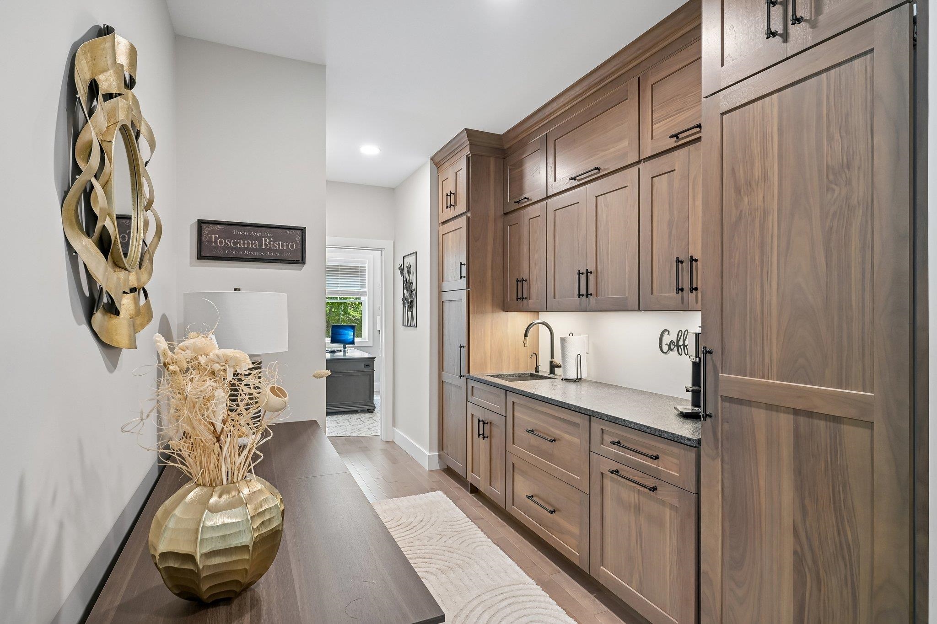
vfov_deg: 67.4
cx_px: 468
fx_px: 468
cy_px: 312
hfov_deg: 90.0
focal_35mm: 18
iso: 400
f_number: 8
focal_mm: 18
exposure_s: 1/20
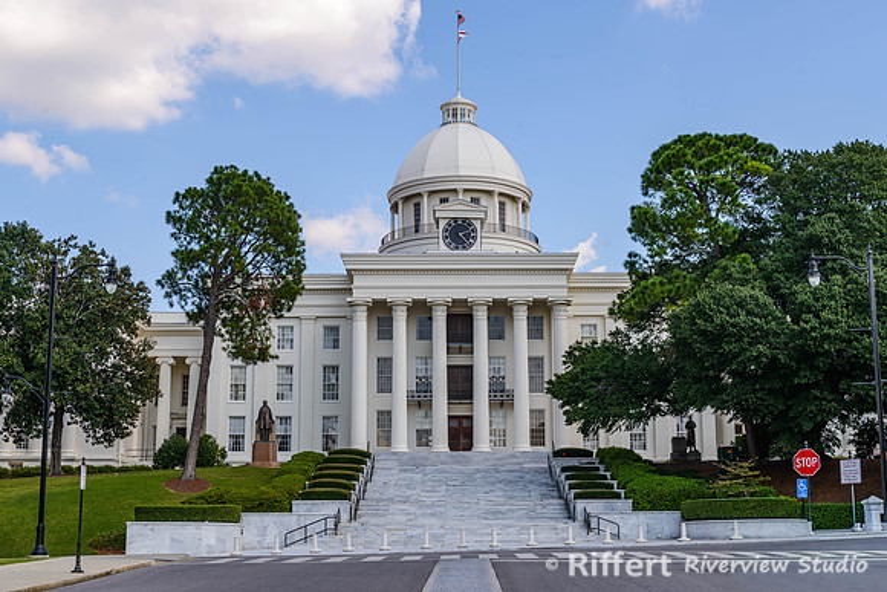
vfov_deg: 26.8
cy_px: 296
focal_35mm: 50
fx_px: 1242
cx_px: 444
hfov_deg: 39.3
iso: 100
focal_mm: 50
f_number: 8
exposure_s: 1/250
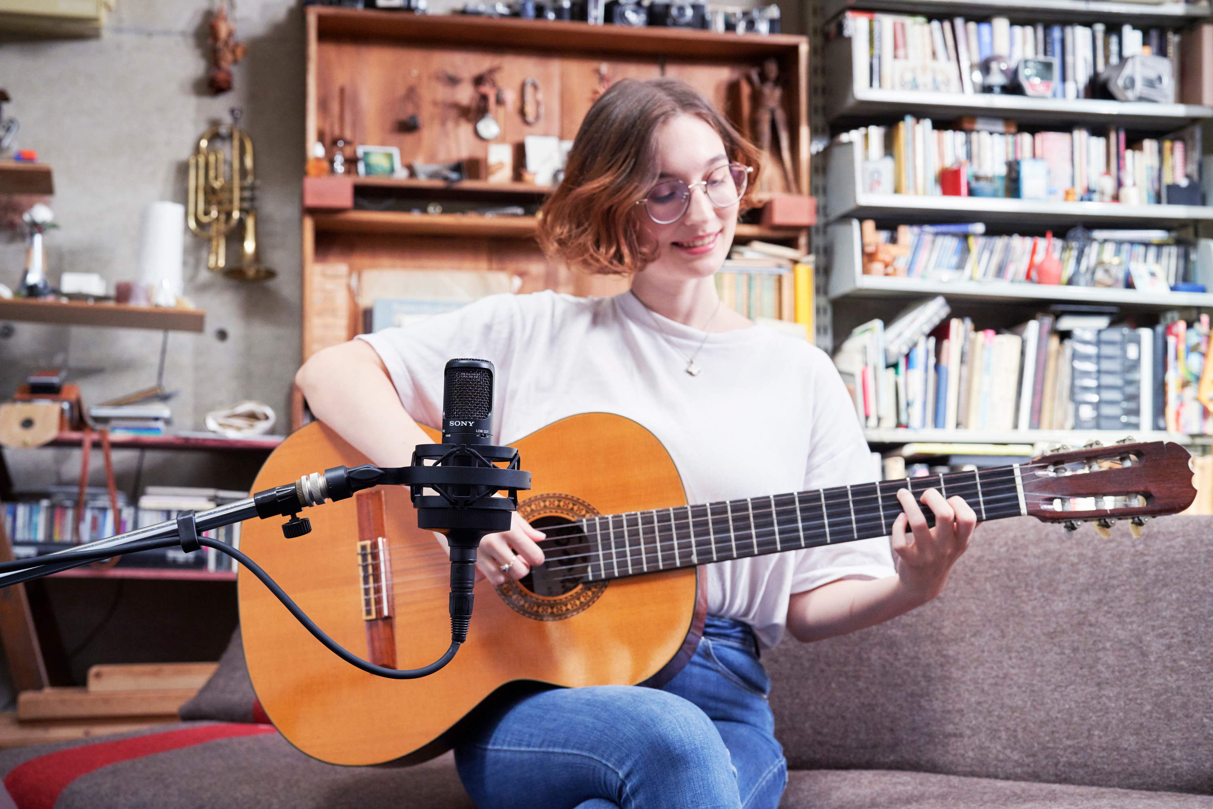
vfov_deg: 27.0
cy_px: 404
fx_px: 1685
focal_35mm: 50
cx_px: 606
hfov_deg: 39.6
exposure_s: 1/100
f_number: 5
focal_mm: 50
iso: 1600
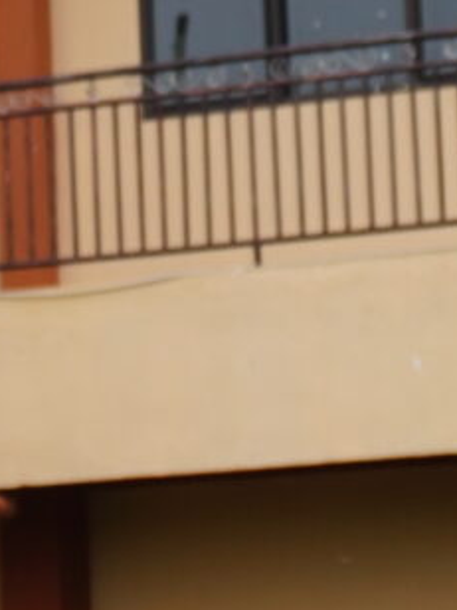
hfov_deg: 5.2
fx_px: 4858
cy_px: 118
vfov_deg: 7.2
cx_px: -750
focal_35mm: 276
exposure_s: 1/400
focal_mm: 23
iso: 100
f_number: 5.6
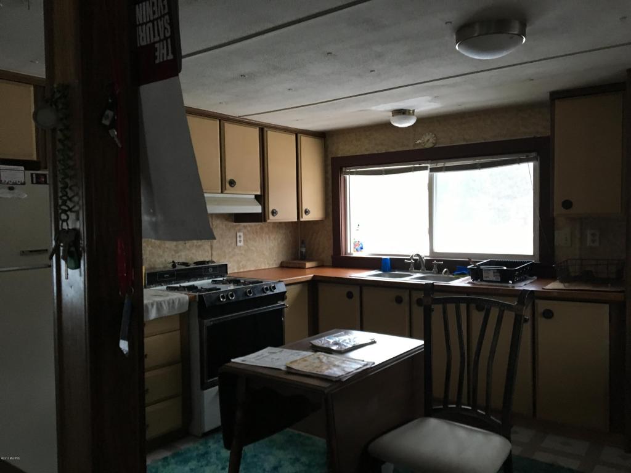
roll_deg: +1.0
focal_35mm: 29
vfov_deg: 48.2
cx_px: 316
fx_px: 529
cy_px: 236
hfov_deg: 61.7
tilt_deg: -3.0
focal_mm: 4.15
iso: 160
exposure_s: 1/30
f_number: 2.2
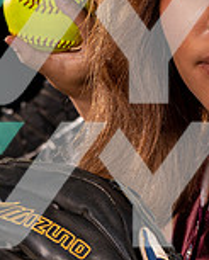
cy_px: 185
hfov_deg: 6.2
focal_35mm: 248
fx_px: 1912
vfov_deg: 7.8
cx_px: 272
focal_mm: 60
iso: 100
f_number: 8
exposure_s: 1/125
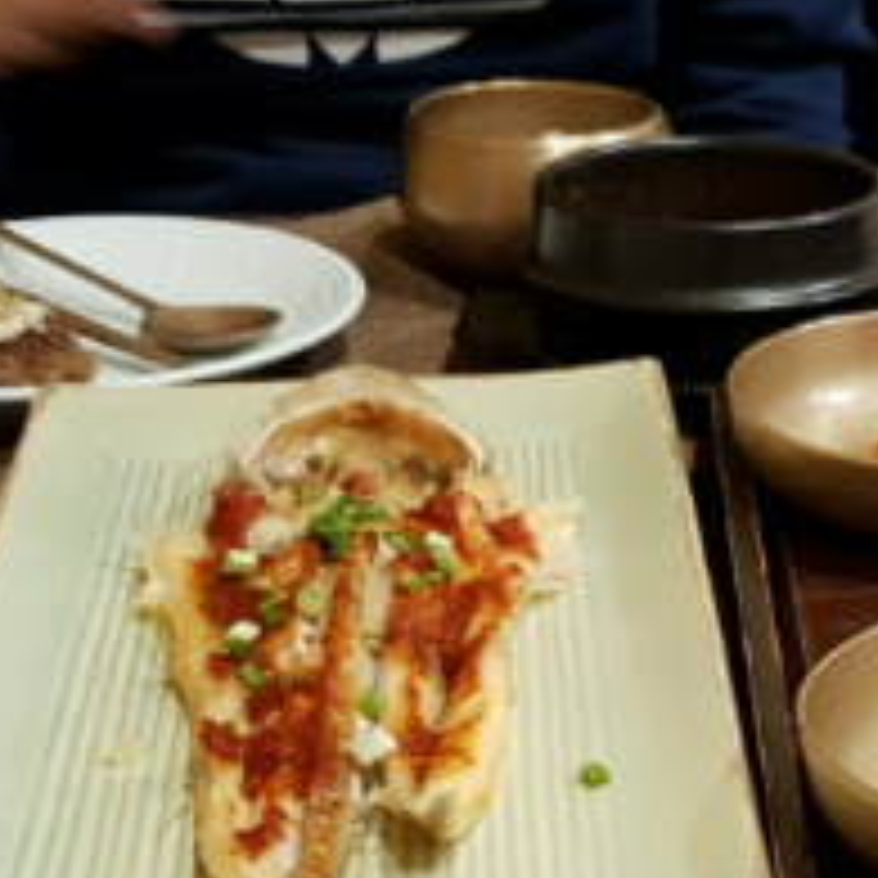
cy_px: 788
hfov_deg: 18.8
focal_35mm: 86
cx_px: 1112
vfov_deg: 19.8
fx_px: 2468
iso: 250
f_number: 1.7
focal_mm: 4.2
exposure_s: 1/15
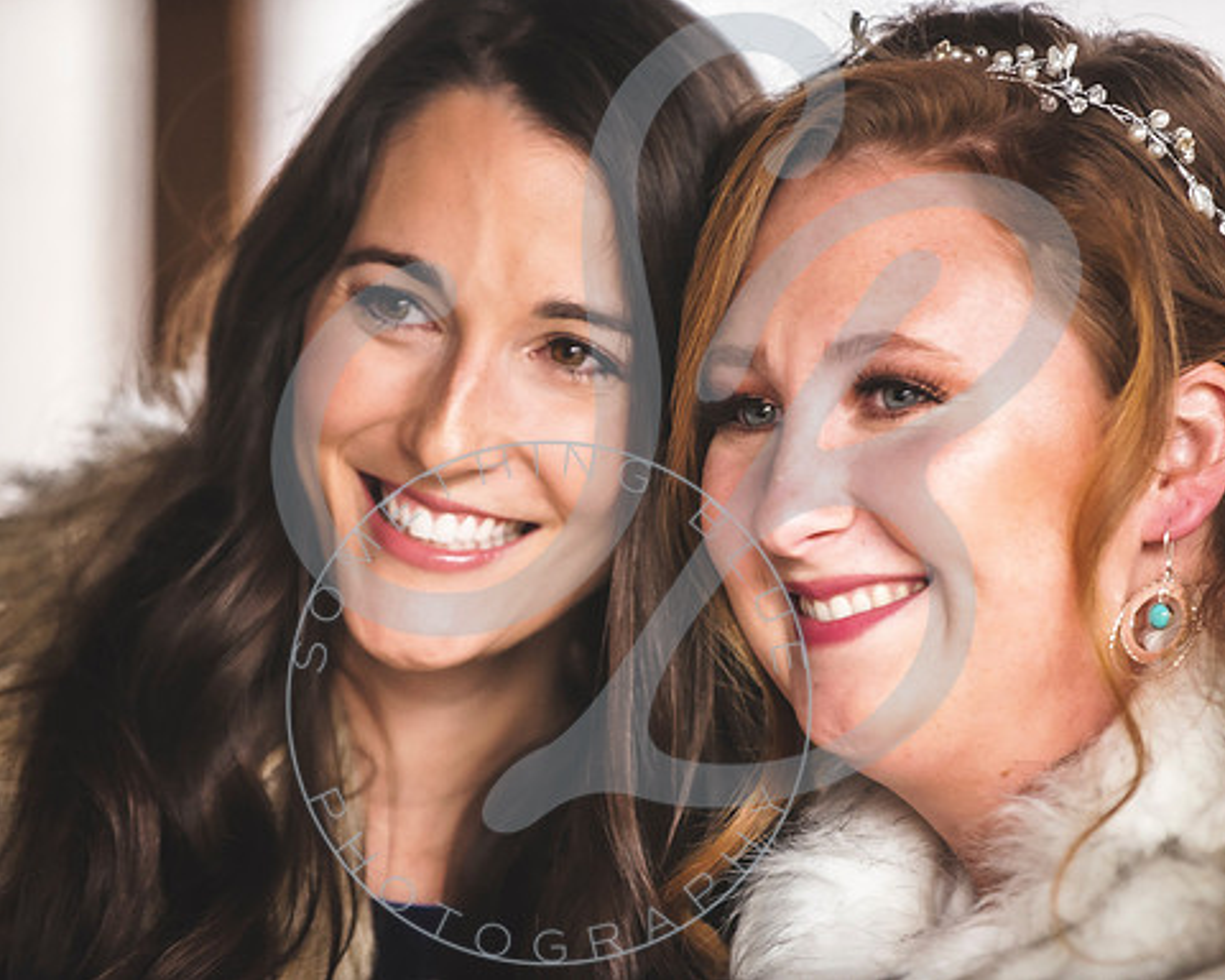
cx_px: 676
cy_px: 489
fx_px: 8230
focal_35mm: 227
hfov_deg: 8.5
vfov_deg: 6.8
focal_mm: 200
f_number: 2.8
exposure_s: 1/500
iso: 1600
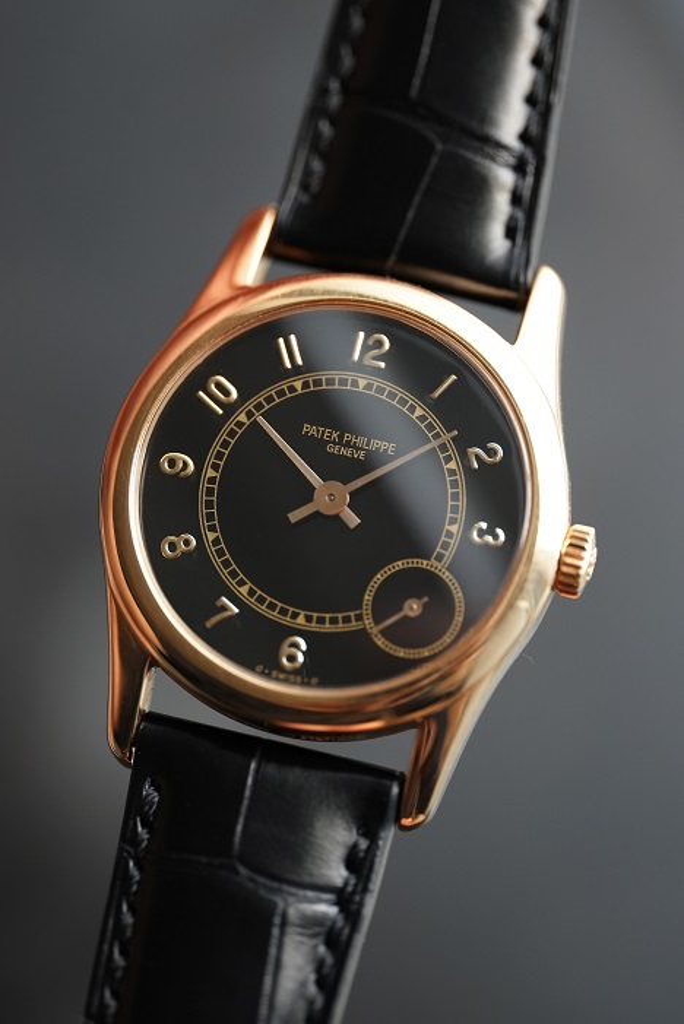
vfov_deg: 19.4
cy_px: 512
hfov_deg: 13.1
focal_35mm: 105
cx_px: 342
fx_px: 2989
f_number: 2.8
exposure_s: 1/250
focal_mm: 105
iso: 1250
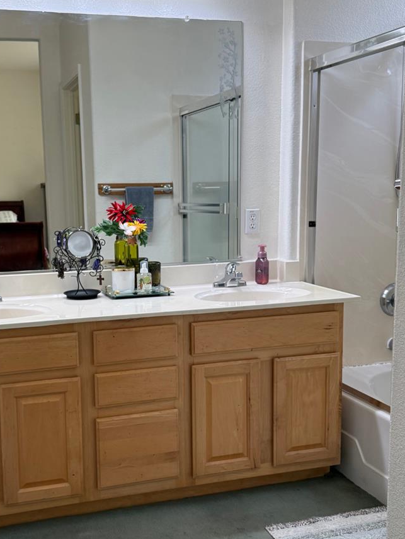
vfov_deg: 44.8
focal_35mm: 42
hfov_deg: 34.0
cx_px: 134
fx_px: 655
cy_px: 285
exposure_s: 1/227
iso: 200
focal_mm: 6.76
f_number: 1.78
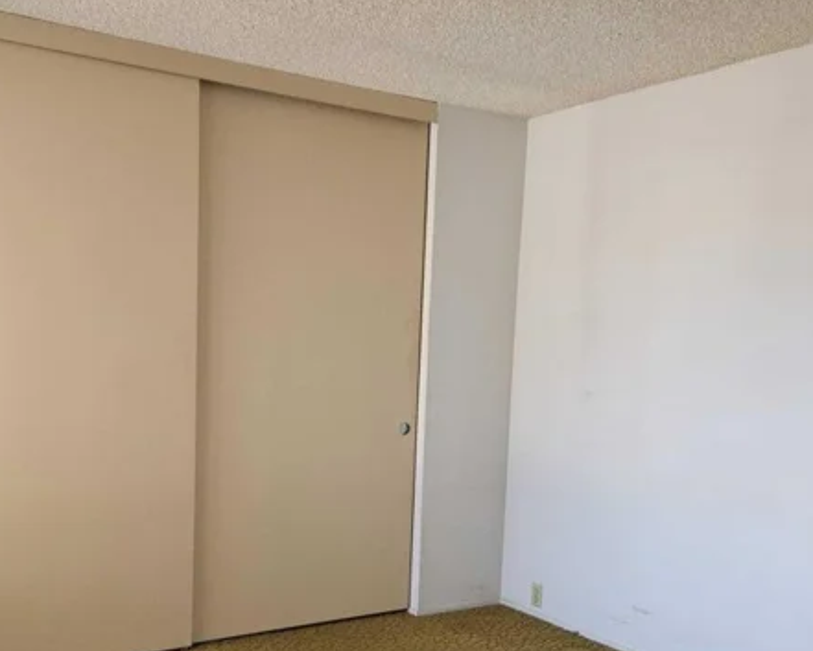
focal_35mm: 38
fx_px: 915
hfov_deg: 47.8
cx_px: 346
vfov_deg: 38.7
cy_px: 433
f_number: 1.8
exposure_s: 1/60
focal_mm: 5.4
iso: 80
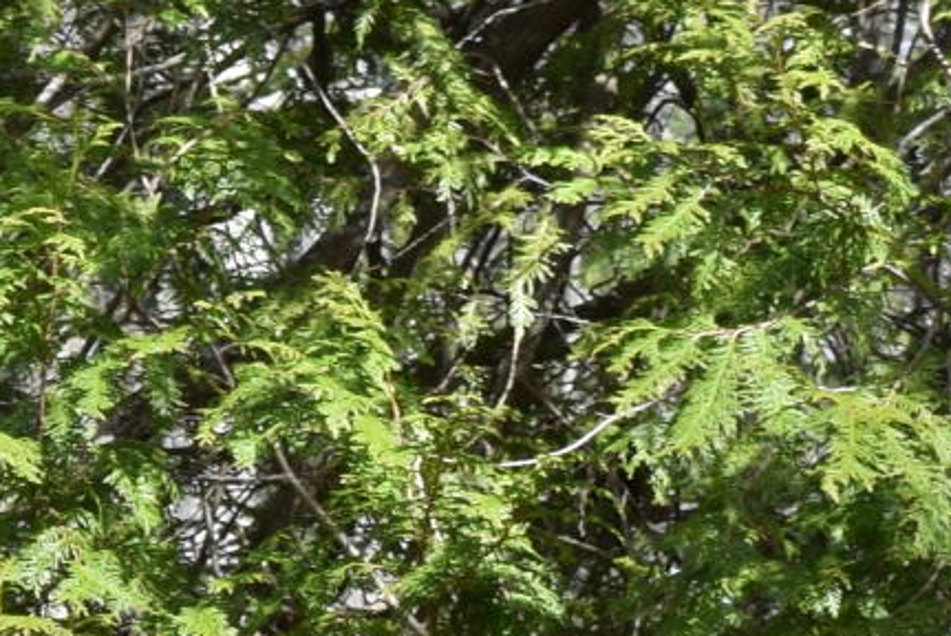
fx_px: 7996
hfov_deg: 6.5
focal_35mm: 302
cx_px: -1216
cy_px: 1464
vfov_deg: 4.5
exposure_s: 1/250
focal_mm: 29
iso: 220
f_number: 8
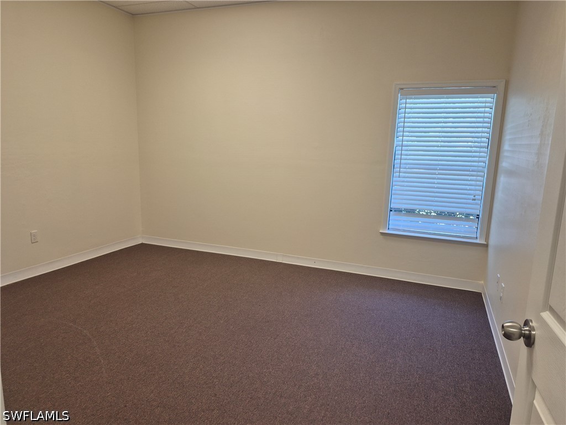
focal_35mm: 23
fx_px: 376
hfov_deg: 73.9
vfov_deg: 58.9
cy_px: 212
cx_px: 283
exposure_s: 1/120
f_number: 1.8
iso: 125
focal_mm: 5.4
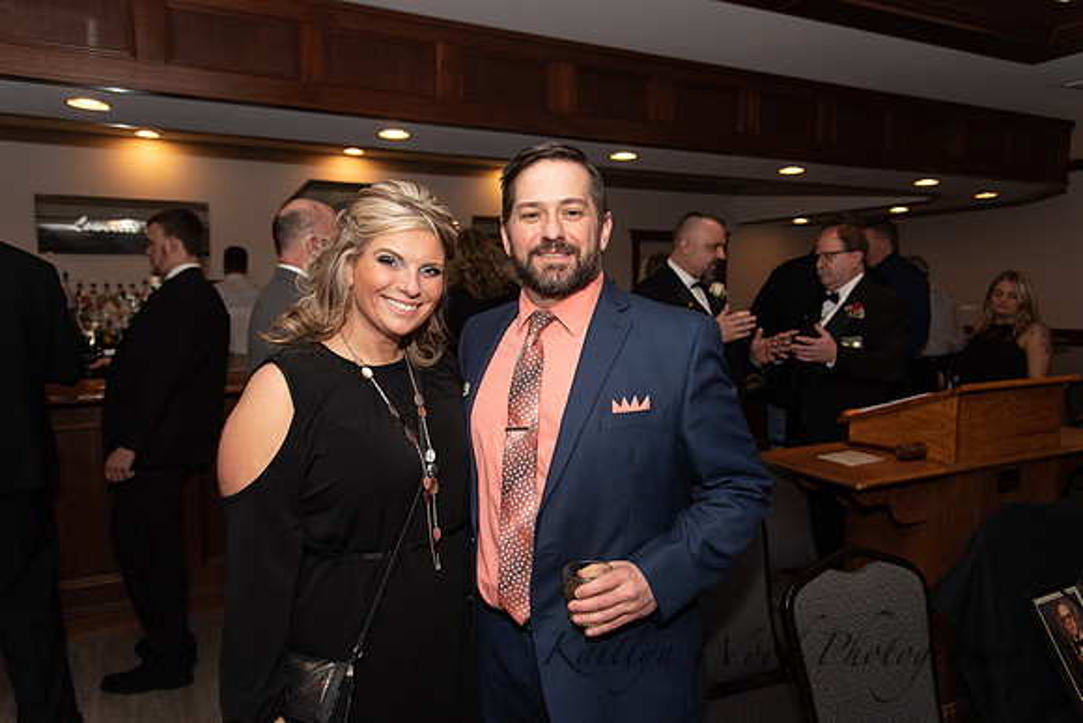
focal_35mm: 24
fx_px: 722
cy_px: 362
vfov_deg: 53.2
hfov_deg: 73.7
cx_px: 542
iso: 800
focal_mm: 24
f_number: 4
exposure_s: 1/200
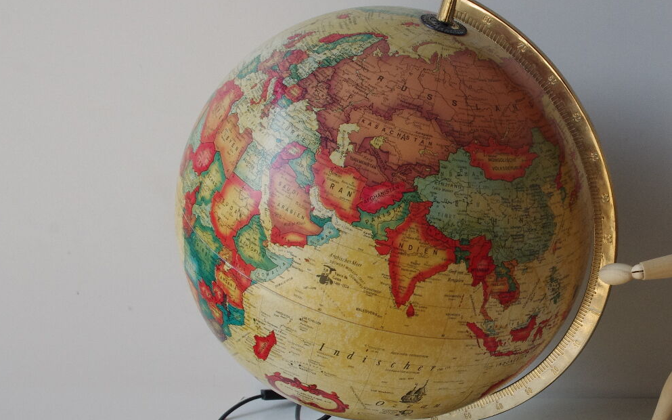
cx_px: 554
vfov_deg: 23.4
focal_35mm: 55
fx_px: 1007
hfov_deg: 35.5
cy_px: 279
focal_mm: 21.25
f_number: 8
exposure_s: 1/250
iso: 800
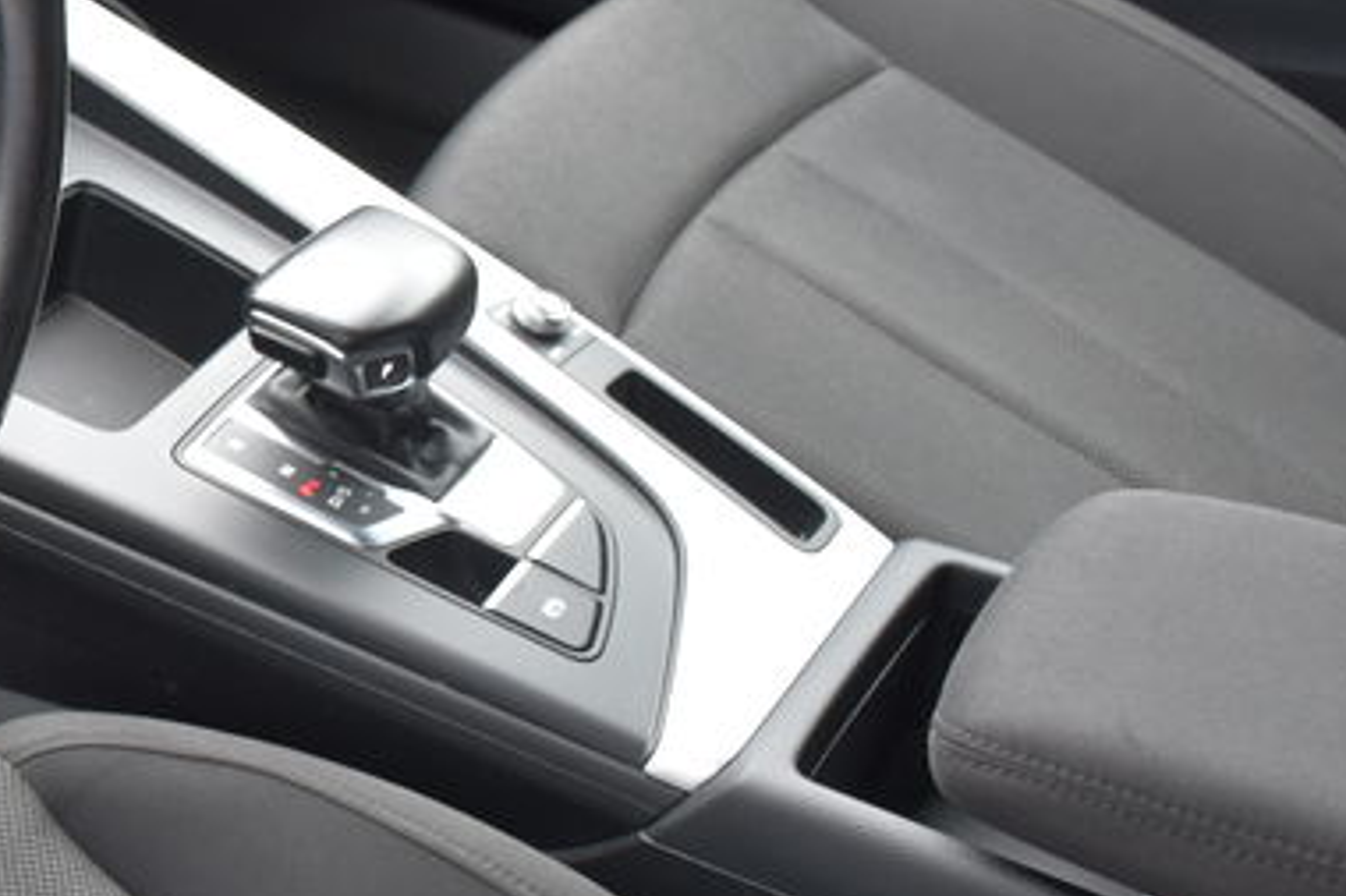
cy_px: 204
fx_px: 2952
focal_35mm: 79
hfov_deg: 23.3
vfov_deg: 17.1
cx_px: -319
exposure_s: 1/100
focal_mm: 20
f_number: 5
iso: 400
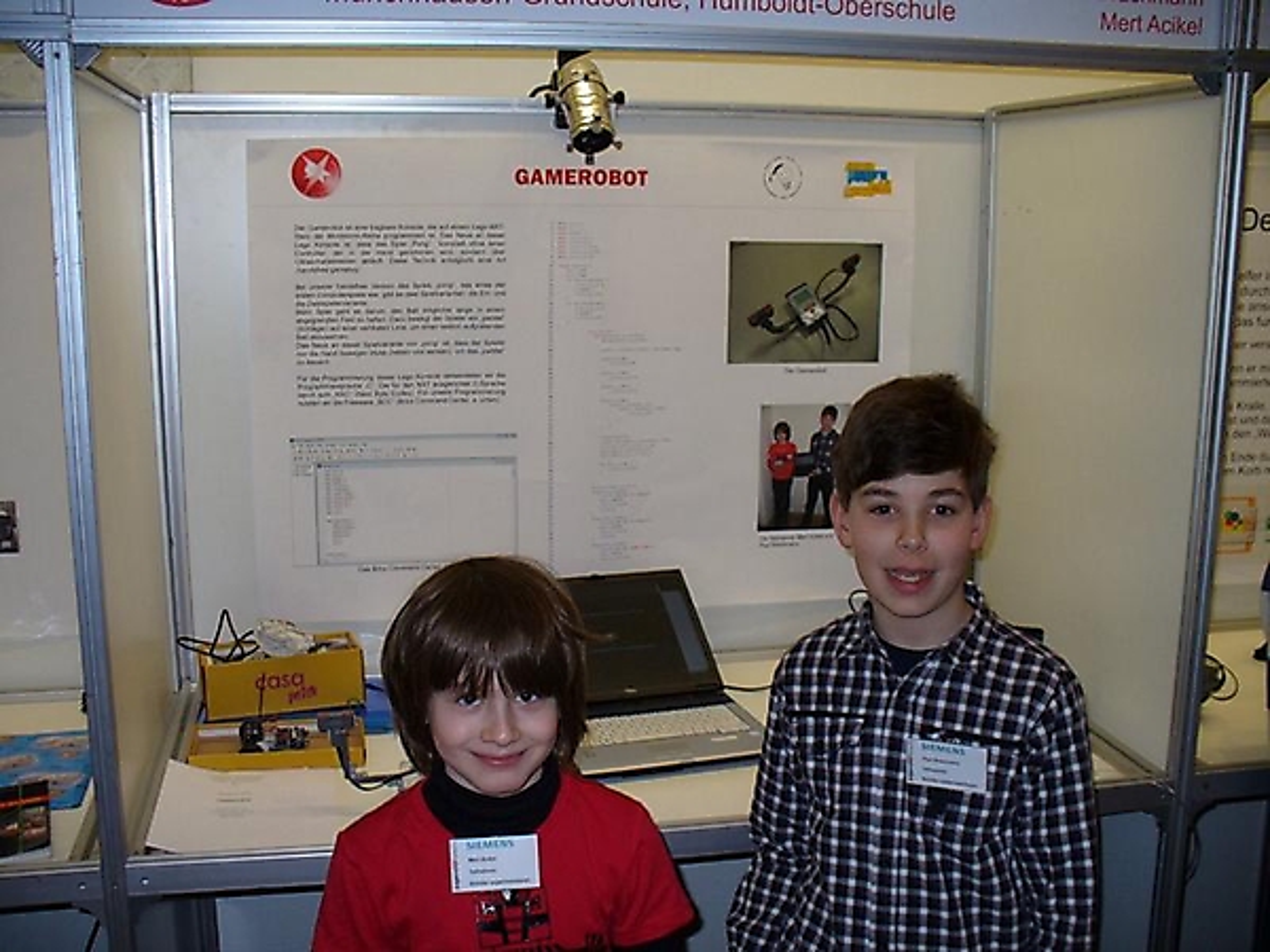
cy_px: 476
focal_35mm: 37
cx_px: 635
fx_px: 1357
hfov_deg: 50.1
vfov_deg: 38.7
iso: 100
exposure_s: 1/60
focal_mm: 6.1
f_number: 2.8
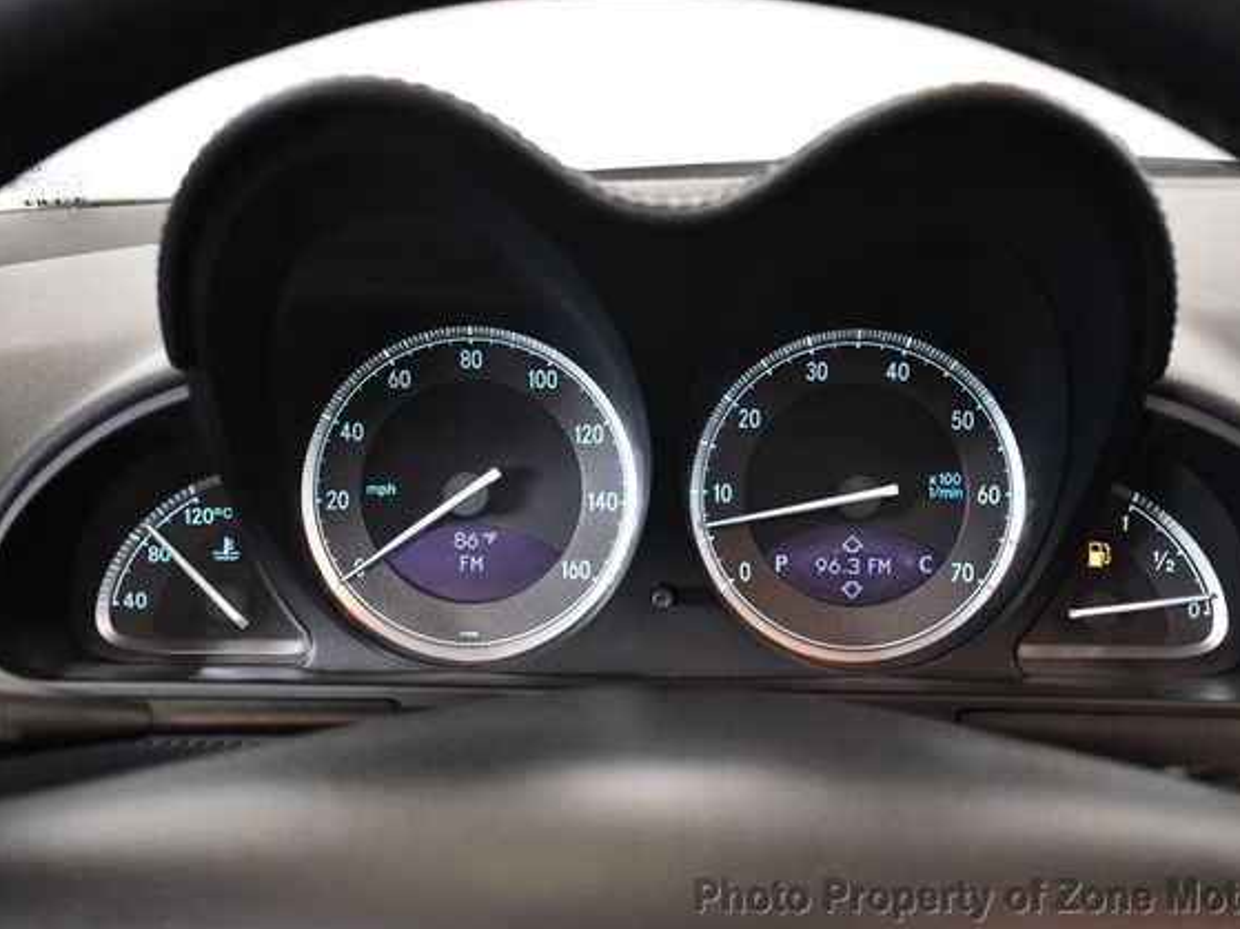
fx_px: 1182
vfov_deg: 42.9
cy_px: 466
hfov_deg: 55.3
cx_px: 668
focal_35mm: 33
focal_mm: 20
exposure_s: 1/80
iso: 3200
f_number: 3.8
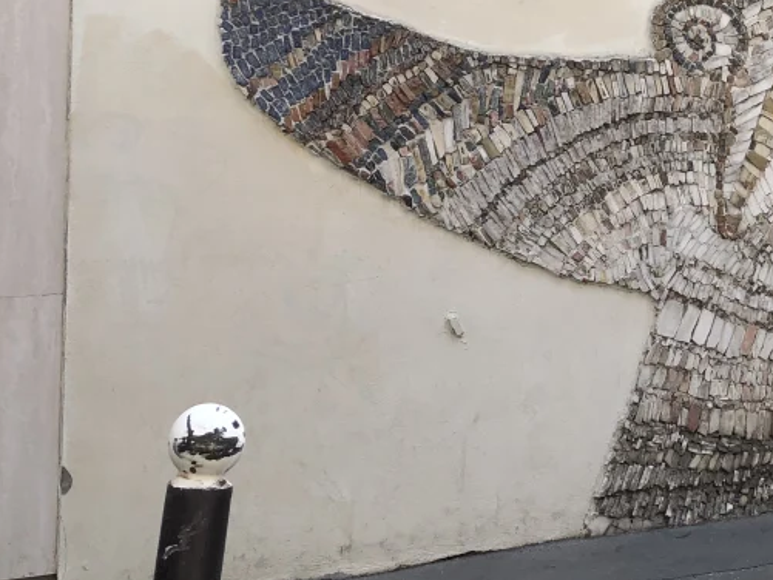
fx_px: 1497
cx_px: 710
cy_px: 51
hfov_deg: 27.8
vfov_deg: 21.4
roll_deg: +1.4
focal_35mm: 67
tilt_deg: +6.3
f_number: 1.8
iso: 20
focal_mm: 4
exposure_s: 1/607
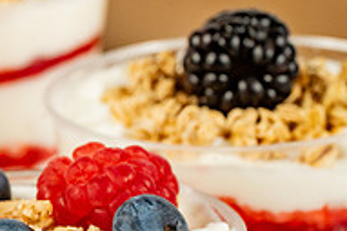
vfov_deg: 5.0
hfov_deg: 7.4
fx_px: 2639
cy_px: 139
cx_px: -136
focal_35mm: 274
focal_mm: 90
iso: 800
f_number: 11
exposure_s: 1/200
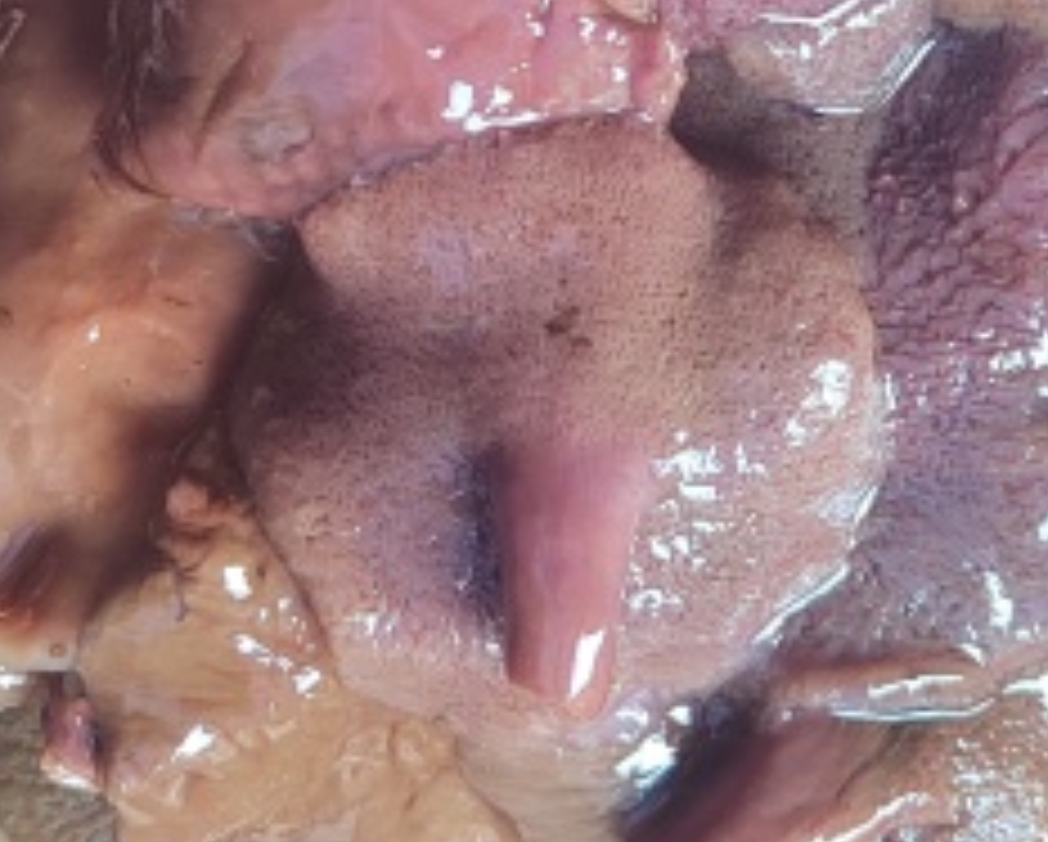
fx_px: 2391
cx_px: 567
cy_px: -36
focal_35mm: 77
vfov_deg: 19.3
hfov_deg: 24.7
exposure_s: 1/100
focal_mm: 5.52
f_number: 1.9
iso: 441
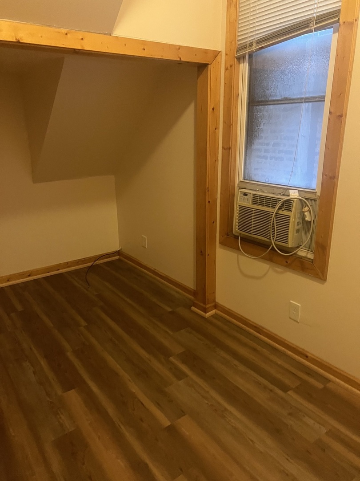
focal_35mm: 26
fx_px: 361
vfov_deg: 67.3
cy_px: 240
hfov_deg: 53.1
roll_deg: -0.1
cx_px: 180
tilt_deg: -13.3
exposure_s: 1/30
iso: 640
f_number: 1.5
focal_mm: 5.7
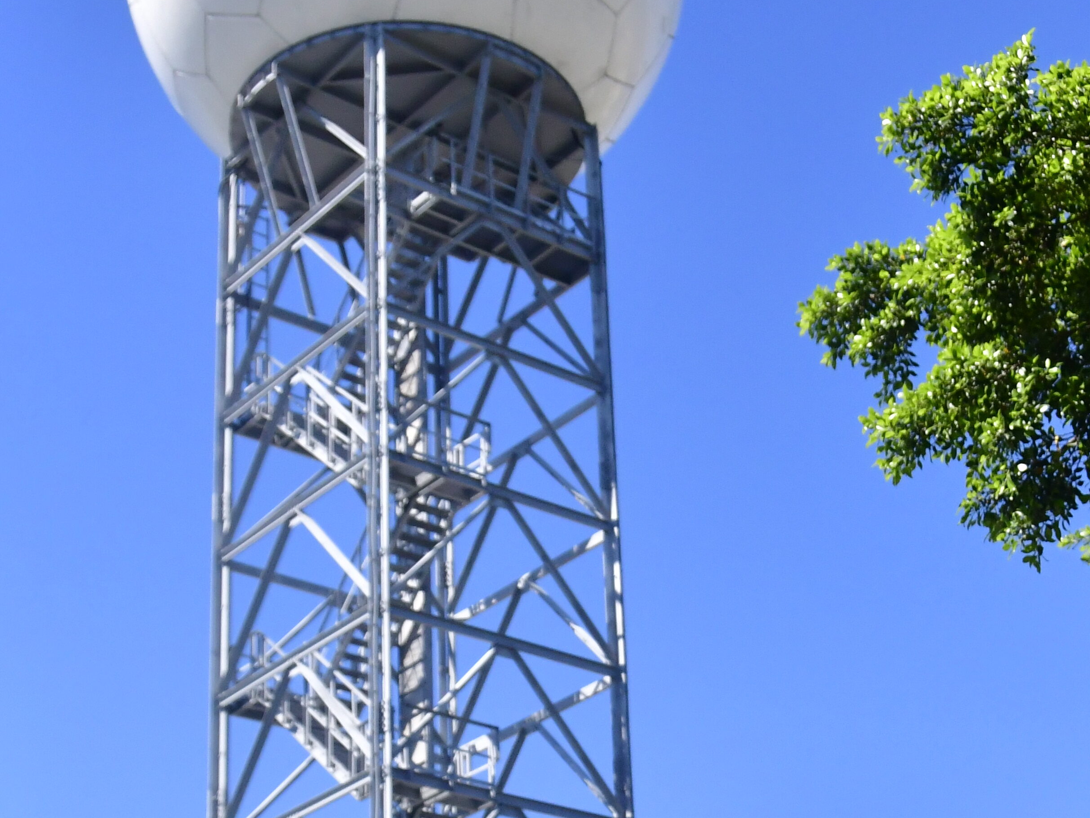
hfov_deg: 26.6
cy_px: 783
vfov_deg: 19.7
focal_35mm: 73
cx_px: 655
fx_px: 2299
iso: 1250
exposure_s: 1/8000
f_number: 5.6
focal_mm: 22
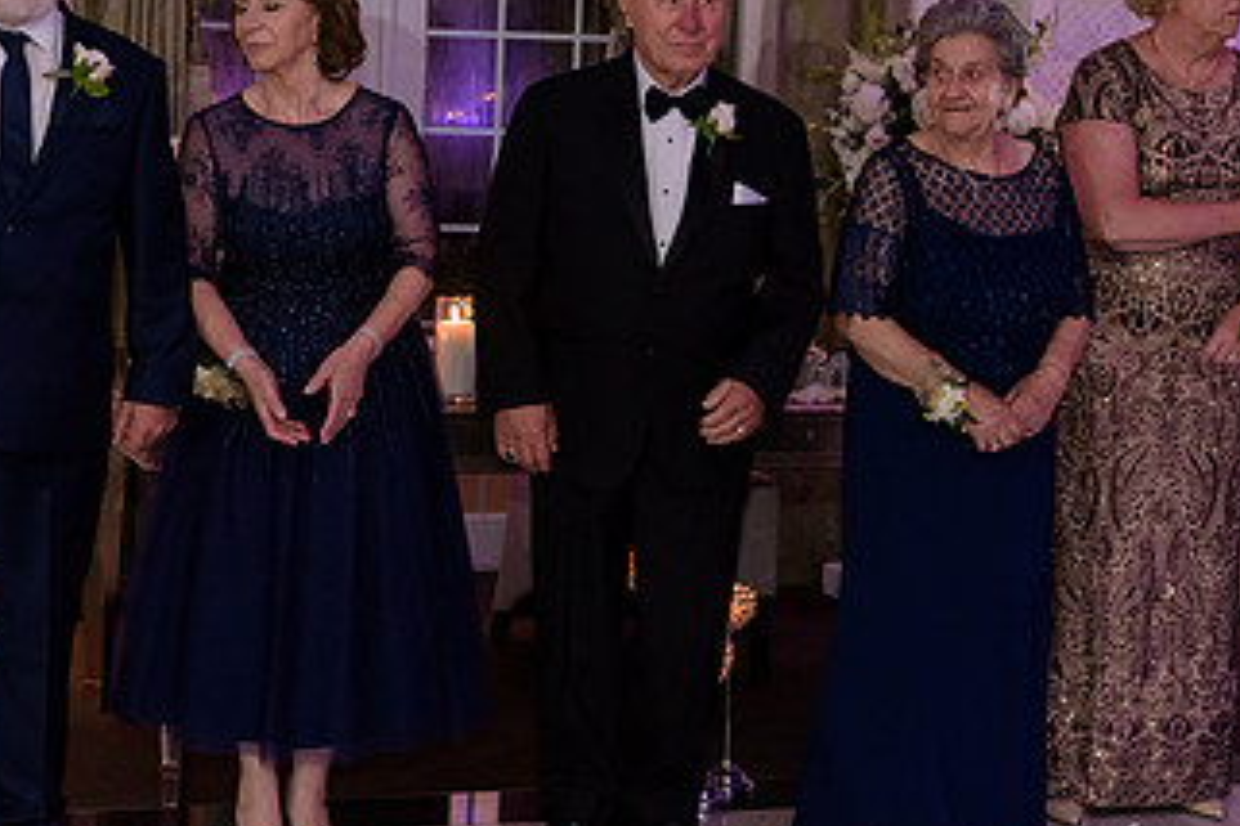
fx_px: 3238
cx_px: 630
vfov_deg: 14.5
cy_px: 241
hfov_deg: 21.7
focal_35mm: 94
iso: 1600
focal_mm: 52
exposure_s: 1/125
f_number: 3.2
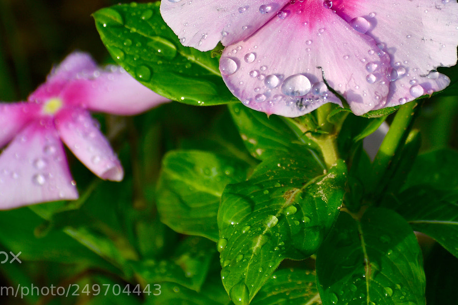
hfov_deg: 2.6
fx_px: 10188
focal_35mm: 801
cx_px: 303
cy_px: 59
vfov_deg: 1.7
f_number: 8
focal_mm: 300
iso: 100
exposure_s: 1/320
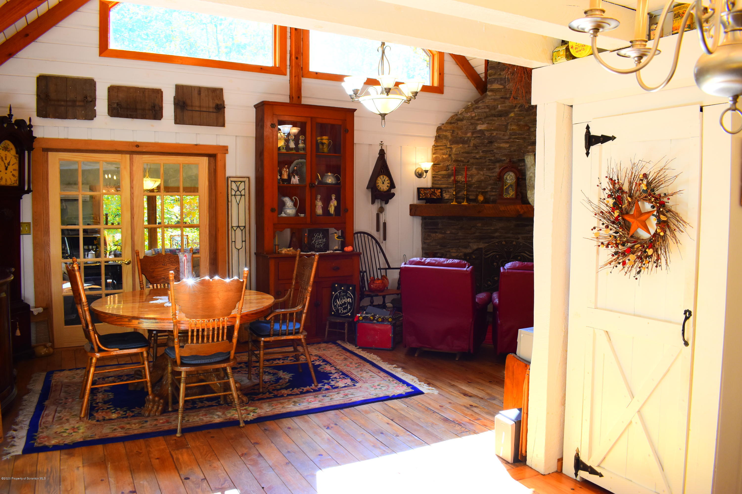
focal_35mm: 27
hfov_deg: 67.4
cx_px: 371
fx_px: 556
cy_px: 247
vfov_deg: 47.9
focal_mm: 18
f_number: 5
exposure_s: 1/100
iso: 400
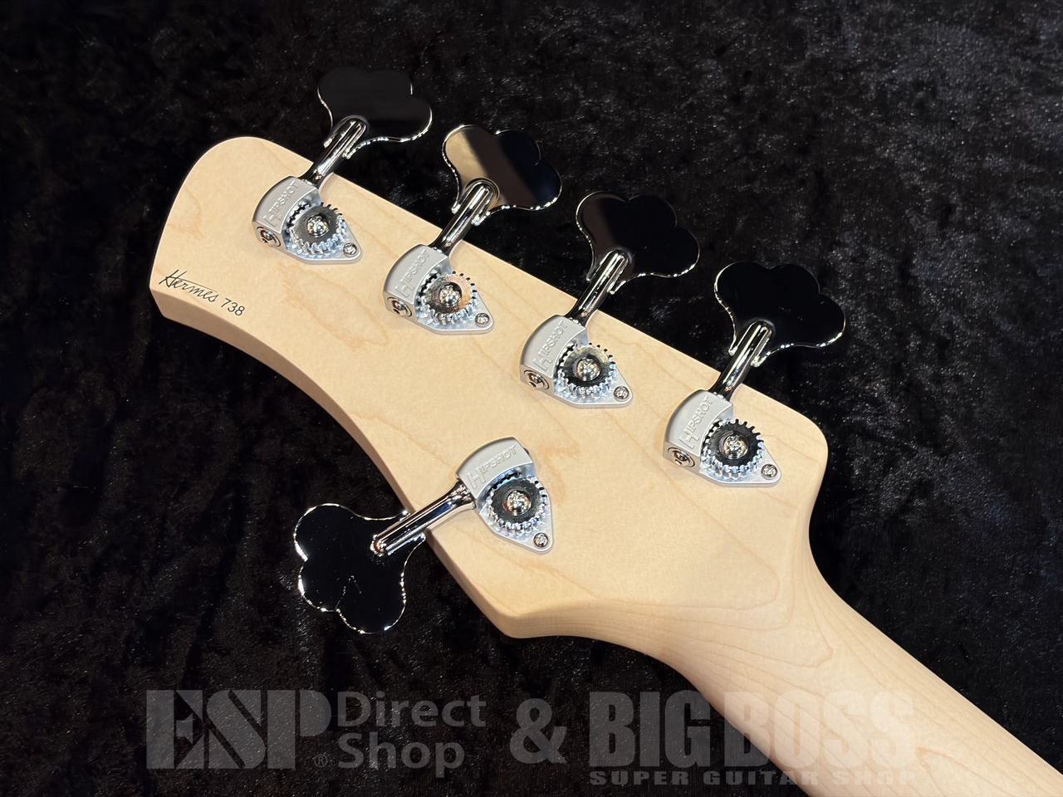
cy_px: 398
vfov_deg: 28.0
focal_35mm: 52
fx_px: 1597
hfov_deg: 36.8
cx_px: 532
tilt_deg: -62.0
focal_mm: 5.96
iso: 80
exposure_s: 1/60
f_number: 1.6
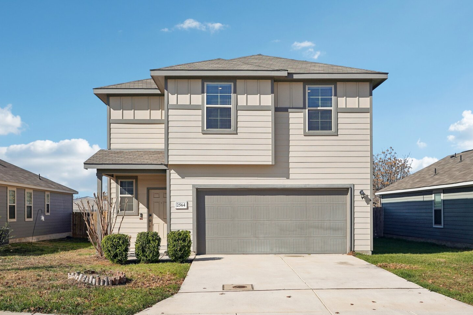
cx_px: 246
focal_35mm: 37
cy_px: 145
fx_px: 486
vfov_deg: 35.9
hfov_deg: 51.9
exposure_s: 1/640
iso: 100
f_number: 8
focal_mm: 33
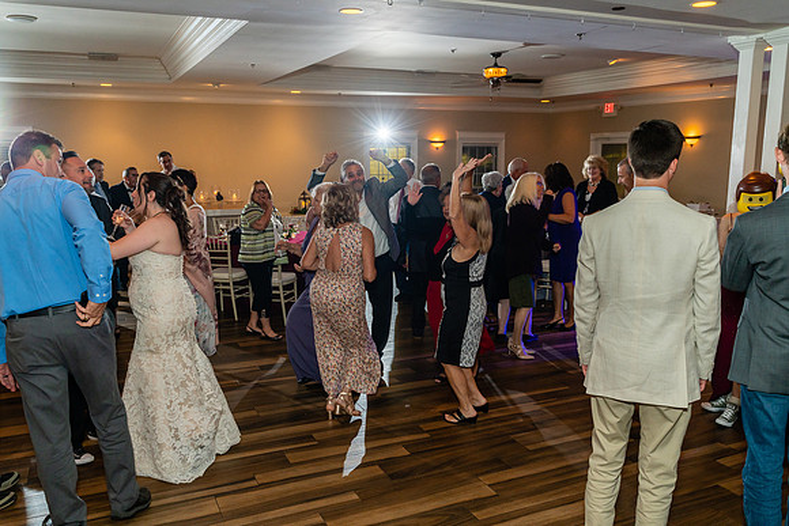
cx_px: 394
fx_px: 675
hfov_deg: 60.6
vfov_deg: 42.6
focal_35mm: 31
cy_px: 263
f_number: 4.5
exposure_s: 1/60
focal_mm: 29
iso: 800
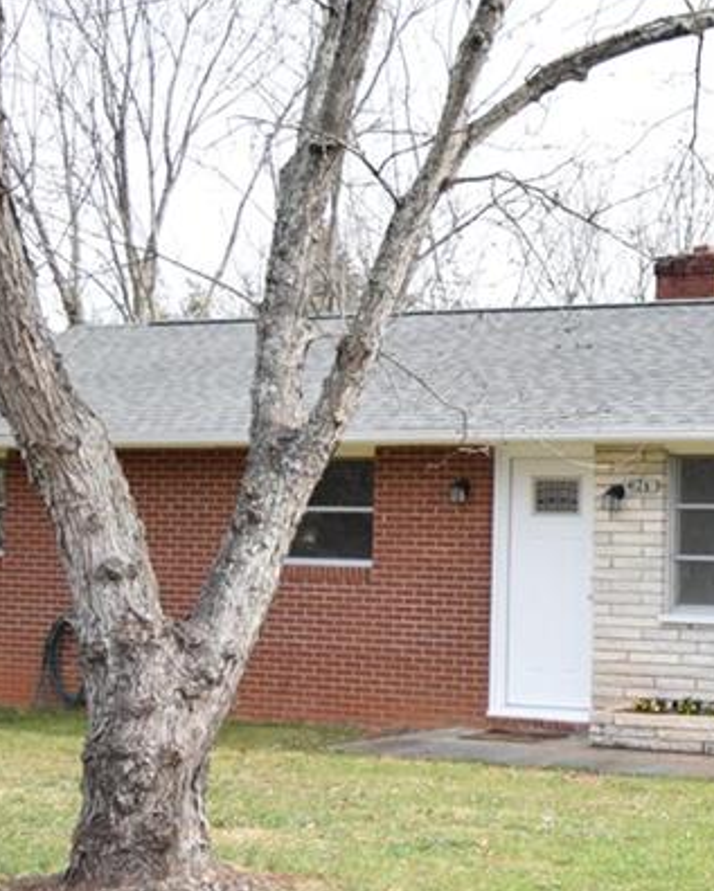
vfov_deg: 23.8
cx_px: 849
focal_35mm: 80
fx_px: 2112
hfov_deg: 18.2
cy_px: 452
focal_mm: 22
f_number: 3.8
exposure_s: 1/4000
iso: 1600
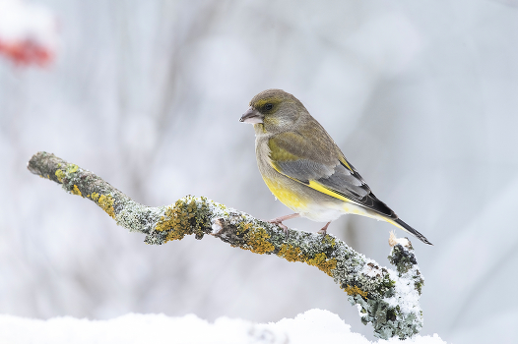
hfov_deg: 4.1
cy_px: 172
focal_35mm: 500
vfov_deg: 2.7
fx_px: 7190
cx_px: 259
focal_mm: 500
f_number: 7.1
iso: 2000
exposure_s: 1/200
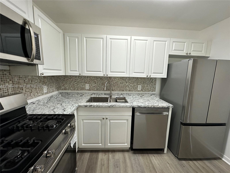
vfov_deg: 85.7
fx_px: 93
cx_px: 115
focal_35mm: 14
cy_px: 86
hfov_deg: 102.1
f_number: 2.2
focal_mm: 2.22
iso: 160
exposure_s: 1/120
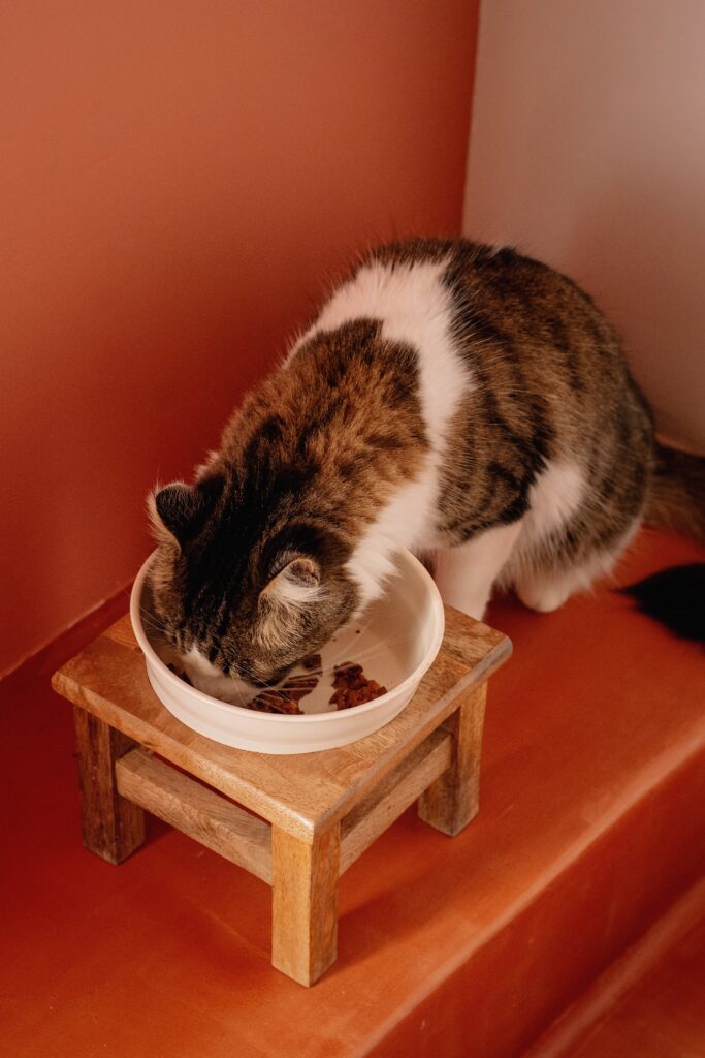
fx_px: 2202
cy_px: 529
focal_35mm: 75
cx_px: 352
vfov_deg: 27.0
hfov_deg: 18.2
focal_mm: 50
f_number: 4
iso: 1800
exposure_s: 1/60
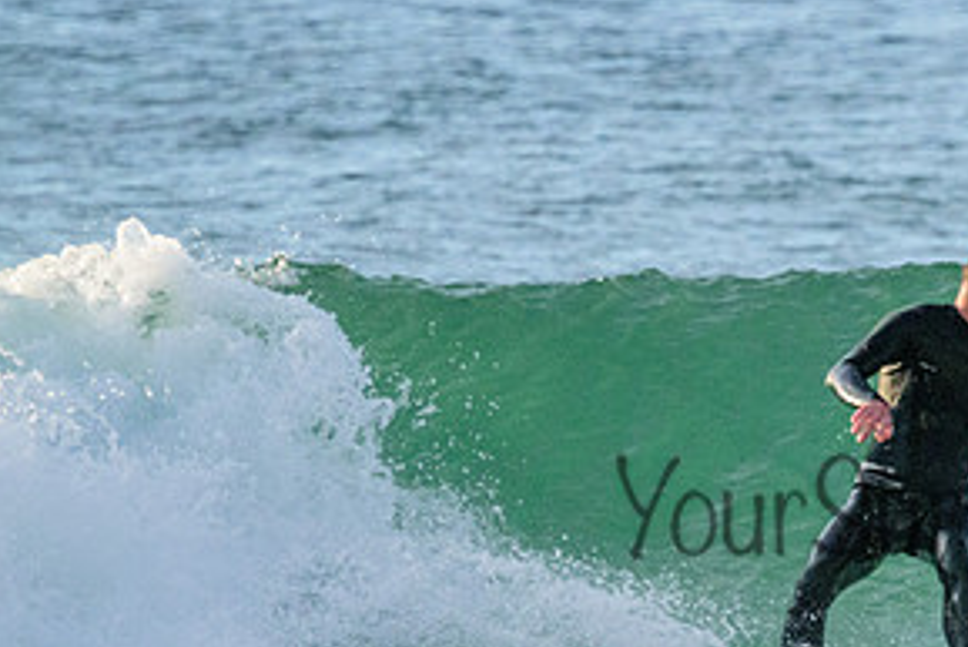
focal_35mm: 1608
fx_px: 43257
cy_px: 478
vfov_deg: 0.9
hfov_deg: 1.3
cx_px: 961
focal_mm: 800
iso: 6400
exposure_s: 1/1250
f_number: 11
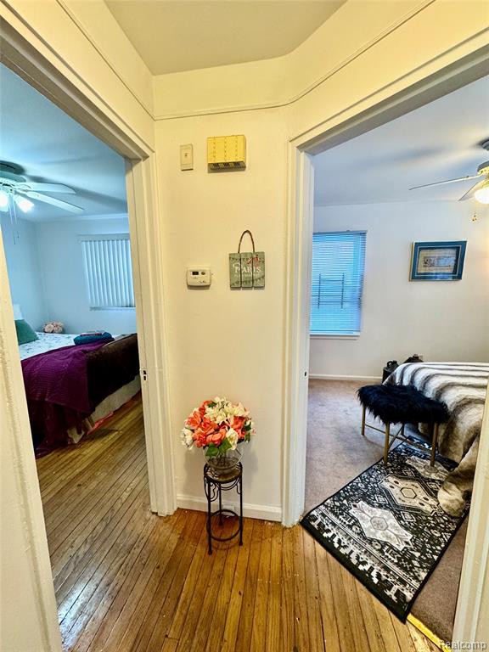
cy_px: 326
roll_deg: +0.3
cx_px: 244
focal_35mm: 14
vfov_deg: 102.1
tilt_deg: -9.0
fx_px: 264
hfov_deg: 85.7
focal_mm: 2.22
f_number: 2.2
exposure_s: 1/60
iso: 200
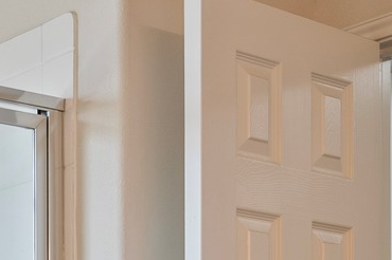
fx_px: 1023
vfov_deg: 13.1
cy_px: 469
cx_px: -355
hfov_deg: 17.0
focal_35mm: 94
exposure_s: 1/10
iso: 125
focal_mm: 16
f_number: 6.3
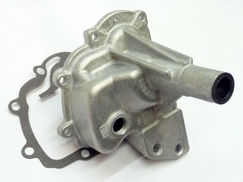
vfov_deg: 38.7
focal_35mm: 37
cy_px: 91
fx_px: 260
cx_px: 122
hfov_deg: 50.1
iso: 400
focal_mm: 6.1
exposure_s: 1/30
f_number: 3.6
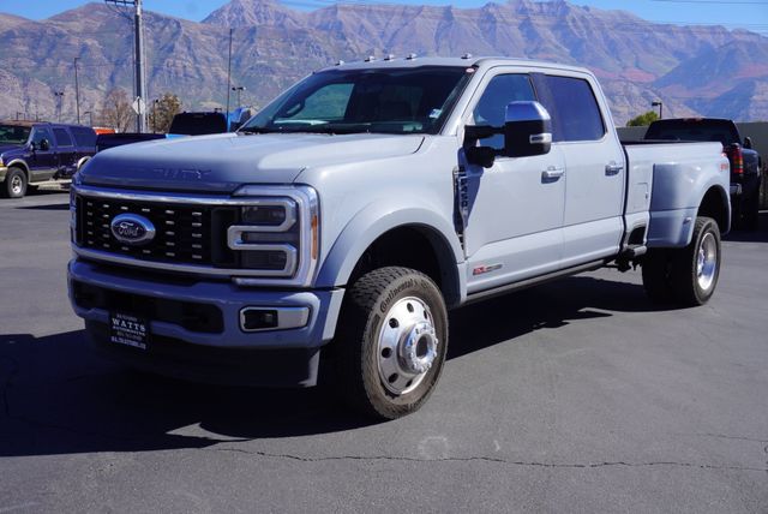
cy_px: 257
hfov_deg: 46.4
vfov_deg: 32.0
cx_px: 384
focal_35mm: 42
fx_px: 897
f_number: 11
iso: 100
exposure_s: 1/125
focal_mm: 28
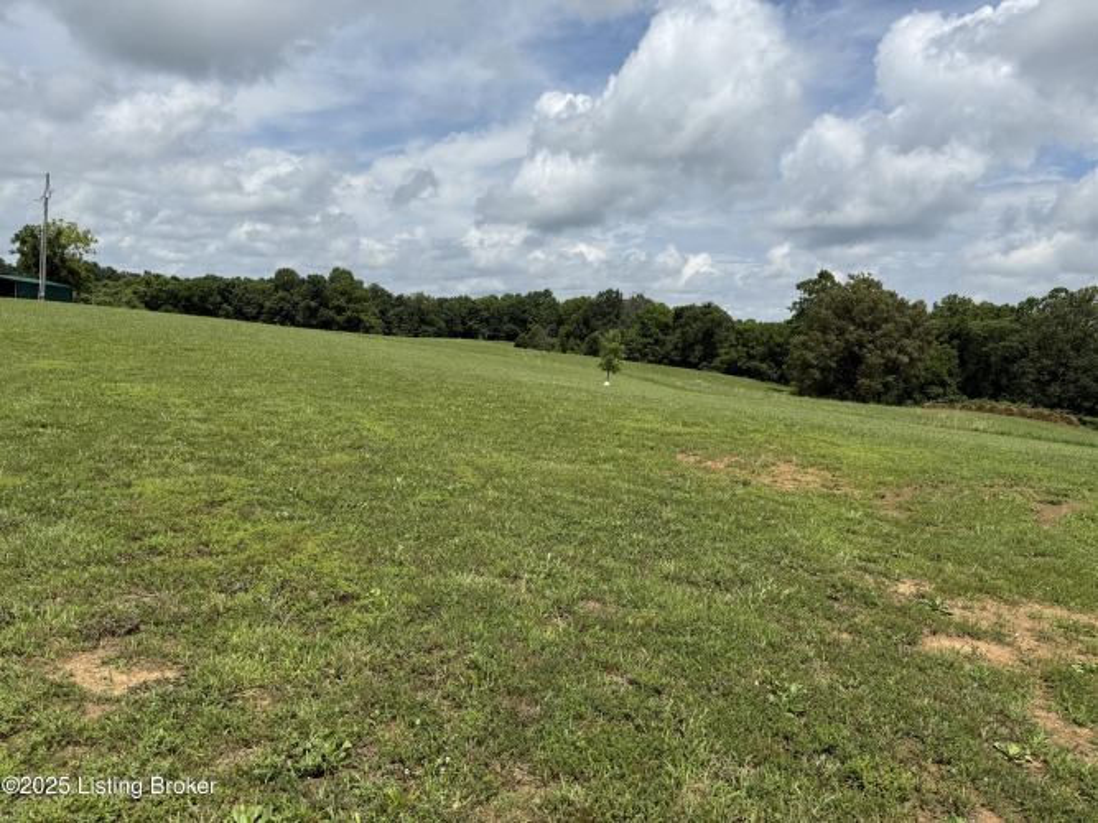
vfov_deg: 56.8
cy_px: 412
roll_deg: -3.5
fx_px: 761
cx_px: 549
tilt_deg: -6.3
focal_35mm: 24
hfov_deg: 71.6
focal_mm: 6.76
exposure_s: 1/8130
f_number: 1.78
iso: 80
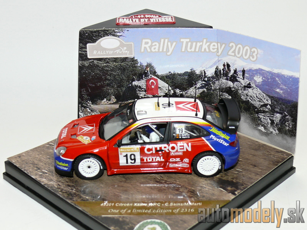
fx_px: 559
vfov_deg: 23.3
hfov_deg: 30.7
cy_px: 115
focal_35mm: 63
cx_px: 154
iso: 100
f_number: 4
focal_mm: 10.4
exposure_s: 1/30
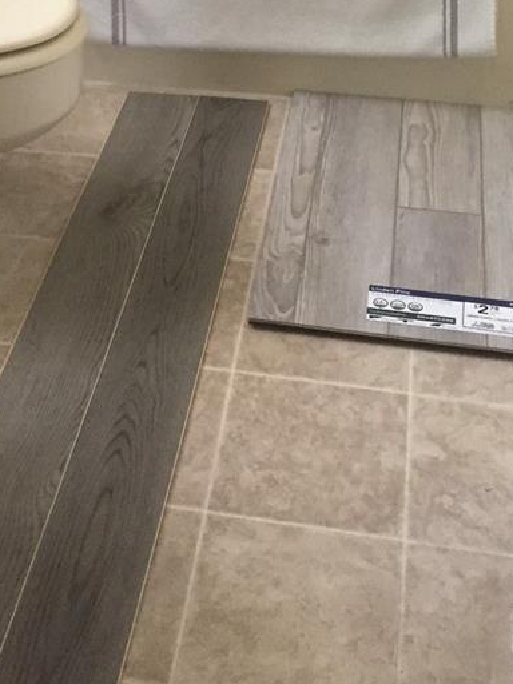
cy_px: -73
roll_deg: +2.7
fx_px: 1344
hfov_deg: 21.4
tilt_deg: -23.7
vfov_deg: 26.3
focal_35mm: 68
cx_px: 115
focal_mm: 4.15
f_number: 2.2
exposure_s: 1/30
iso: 250
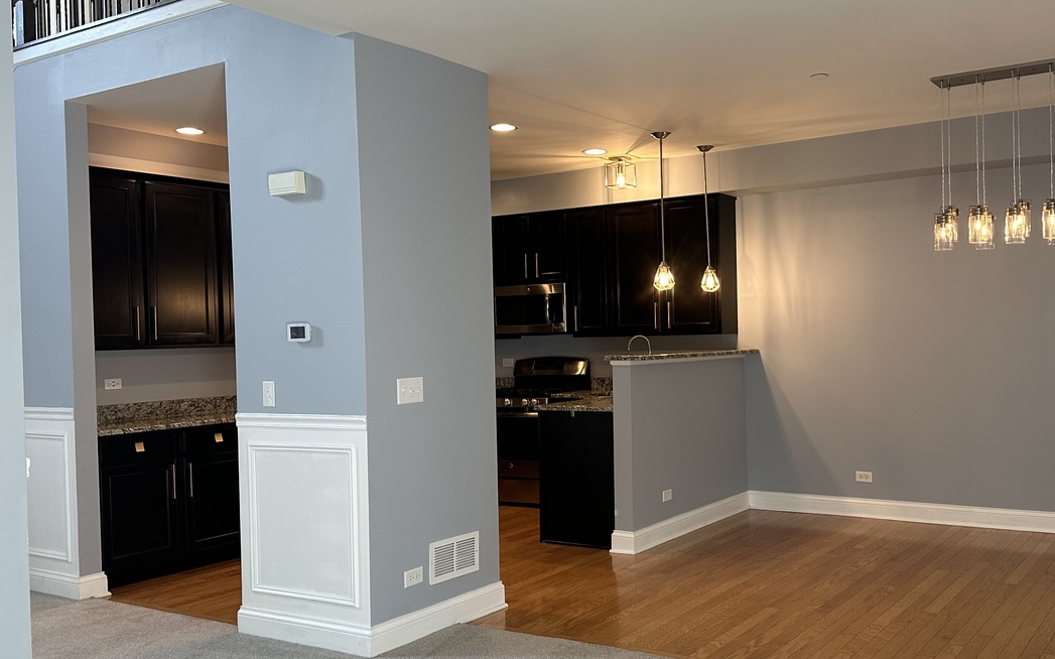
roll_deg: +1.1
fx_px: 1006
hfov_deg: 55.0
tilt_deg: -1.1
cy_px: 339
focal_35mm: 35
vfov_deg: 36.3
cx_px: 624
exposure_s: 1/120
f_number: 1.78
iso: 160
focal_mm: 6.86
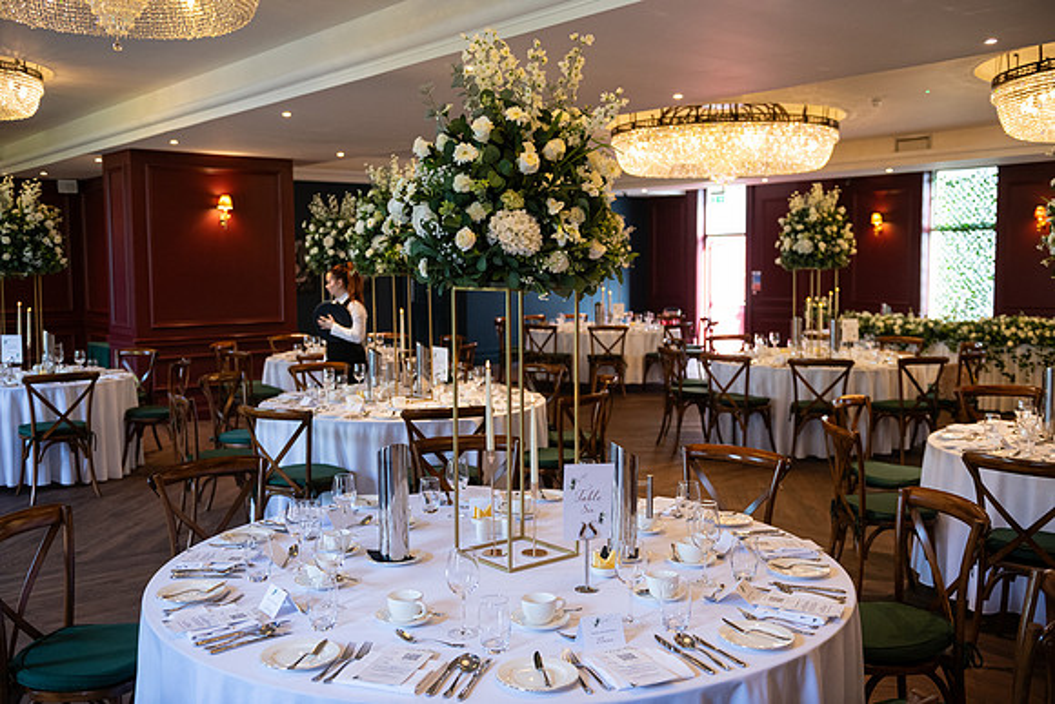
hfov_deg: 54.4
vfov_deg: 37.9
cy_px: 352
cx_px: 528
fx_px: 1026
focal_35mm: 35
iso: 800
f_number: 3.5
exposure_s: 1/160
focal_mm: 35
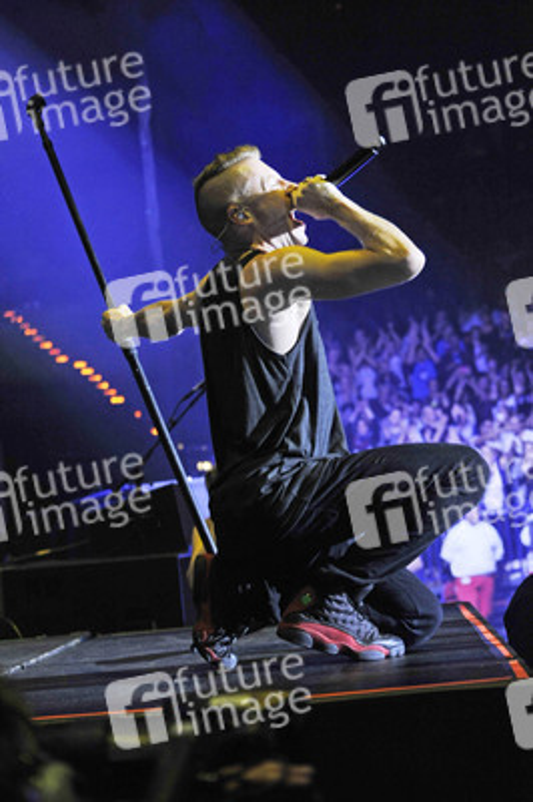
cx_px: 266
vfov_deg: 28.9
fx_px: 1557
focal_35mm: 70
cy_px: 401
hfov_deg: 19.4
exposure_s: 1/100
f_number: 4.5
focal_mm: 70
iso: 2500
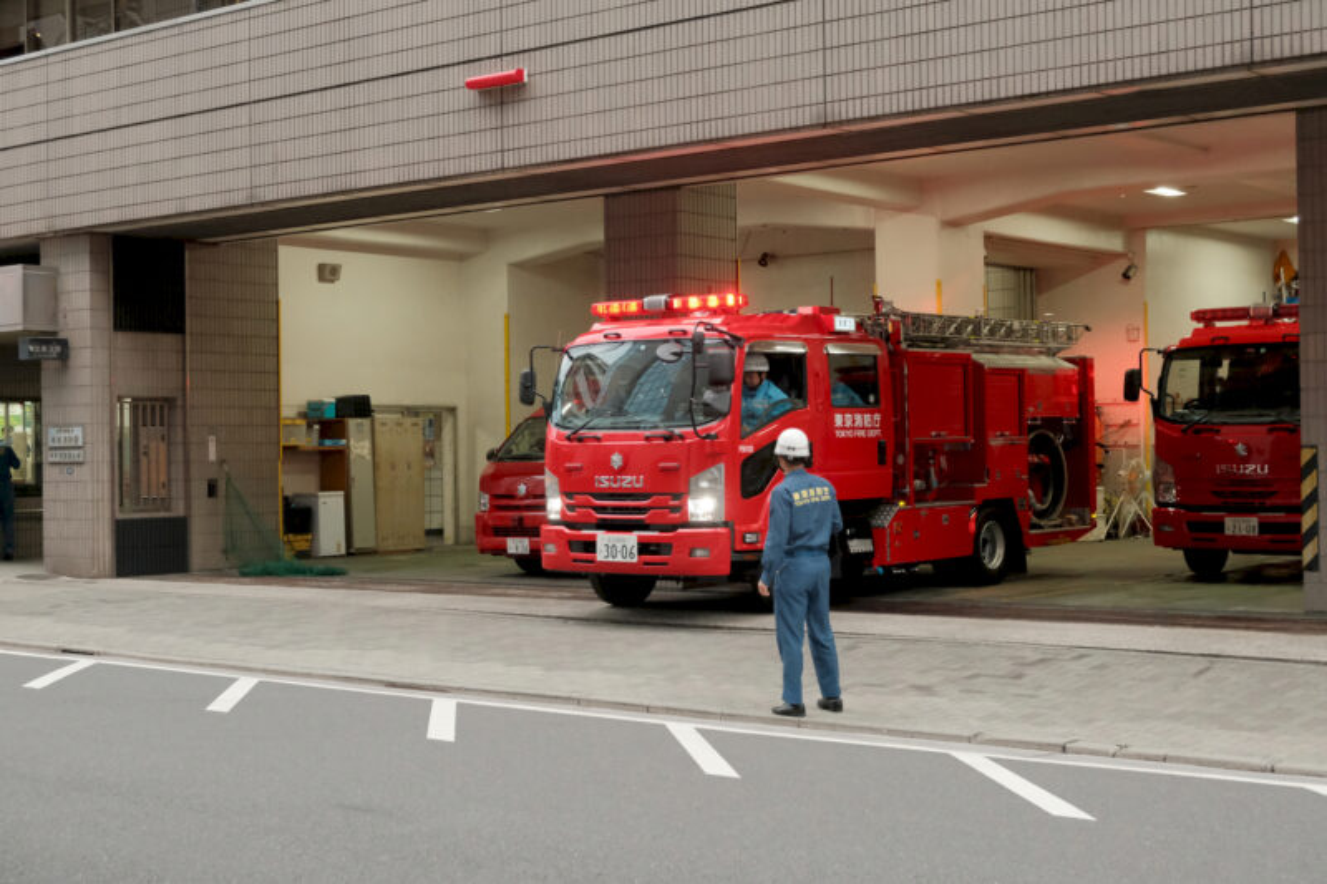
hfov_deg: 36.9
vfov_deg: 25.0
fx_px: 1990
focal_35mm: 54
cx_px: 664
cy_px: 442
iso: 5000
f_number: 4.5
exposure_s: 1/250
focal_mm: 35.8
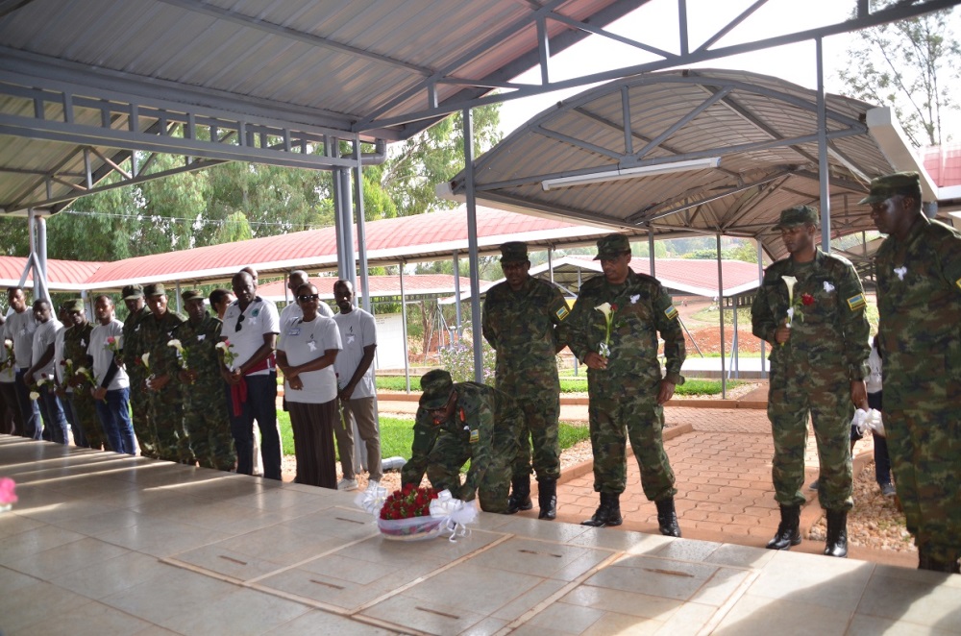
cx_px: 480
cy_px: 318
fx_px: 719
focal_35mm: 27
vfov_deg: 47.7
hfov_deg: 67.5
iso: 250
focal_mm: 18
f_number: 3.5
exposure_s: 1/160
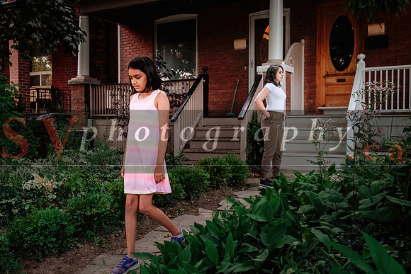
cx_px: 206
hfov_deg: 53.1
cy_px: 137
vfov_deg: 36.9
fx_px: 411
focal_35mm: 36
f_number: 4
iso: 800
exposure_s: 1/200
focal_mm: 24
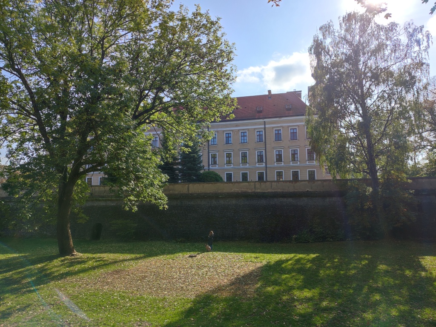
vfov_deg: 56.8
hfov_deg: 71.6
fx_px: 302
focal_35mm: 24
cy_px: 164
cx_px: 218
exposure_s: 1/218
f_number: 1.89
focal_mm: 5.89
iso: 50
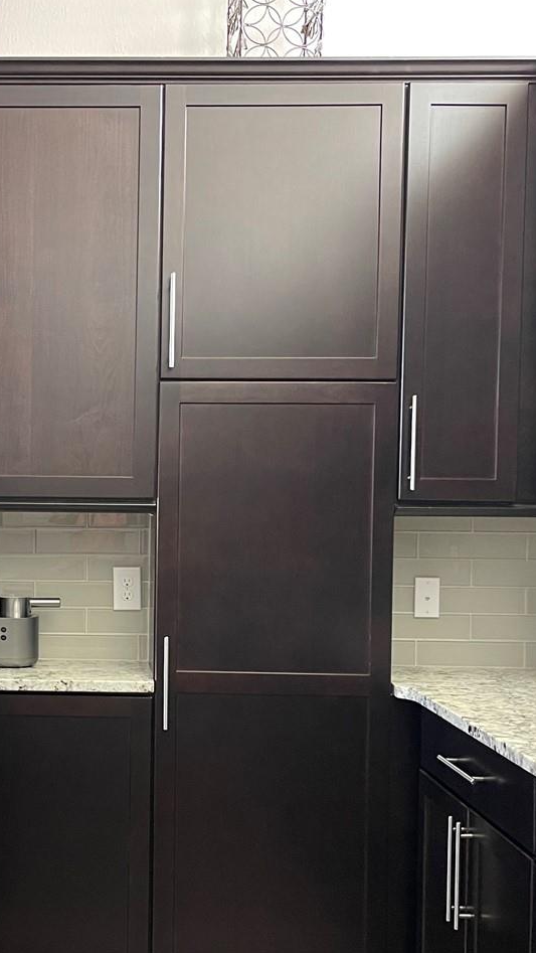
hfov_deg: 25.2
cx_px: 50
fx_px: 1162
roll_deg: -0.9
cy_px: 529
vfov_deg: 44.5
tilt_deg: -1.0
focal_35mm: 46
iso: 400
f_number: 1.6
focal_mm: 5.1
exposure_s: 1/60
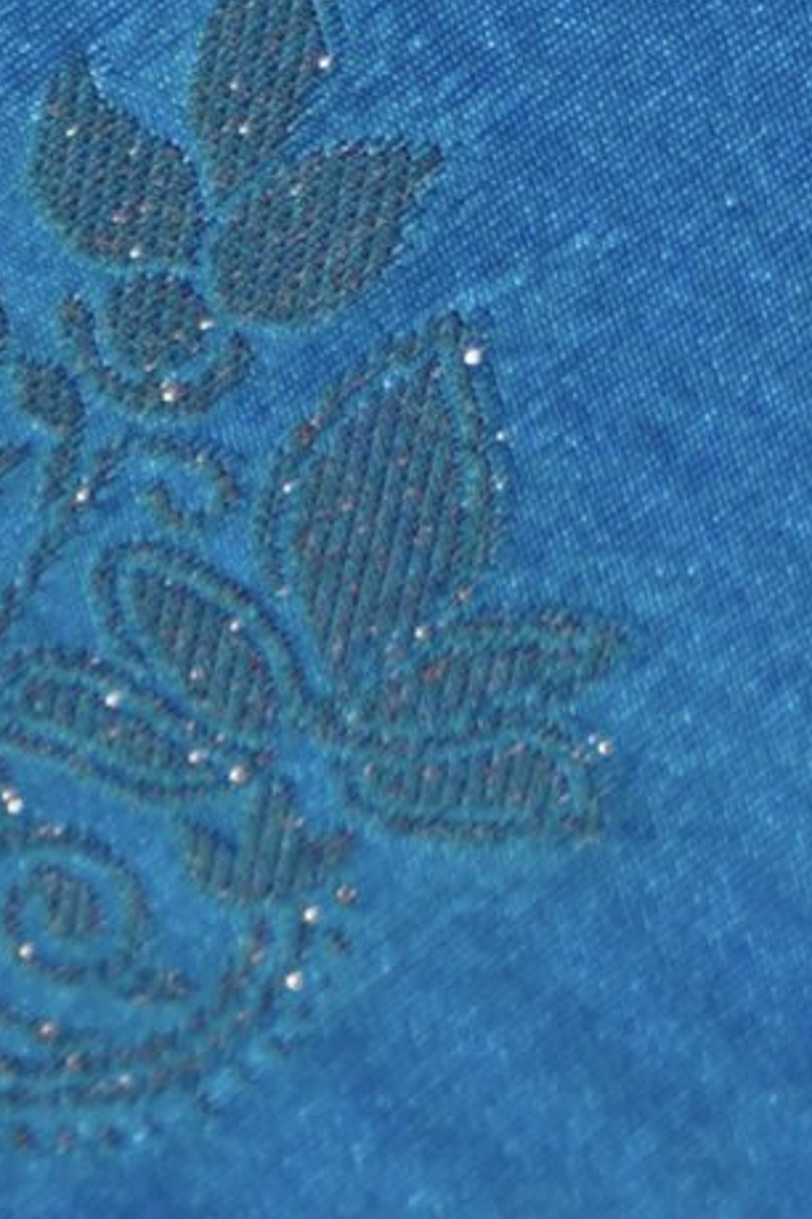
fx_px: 19825
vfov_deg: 3.5
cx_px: -299
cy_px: 669
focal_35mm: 586
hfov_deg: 2.3
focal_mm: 70
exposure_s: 1/200
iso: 250
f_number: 2.8
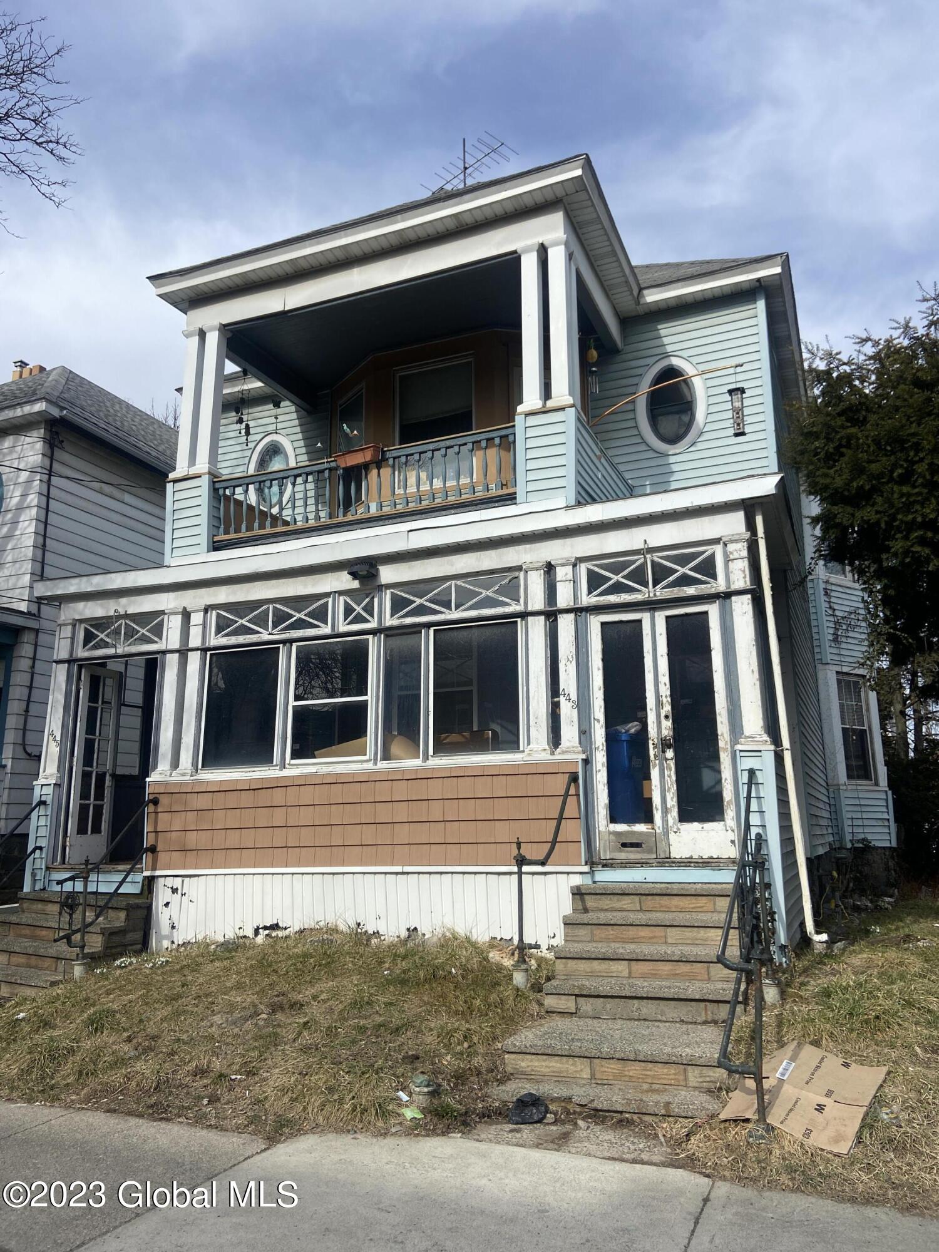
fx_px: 940
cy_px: 626
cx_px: 470
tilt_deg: +13.1
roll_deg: +1.0
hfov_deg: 53.1
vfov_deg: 67.3
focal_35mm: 26
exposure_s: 1/3401
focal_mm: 4.25
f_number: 1.8
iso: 32
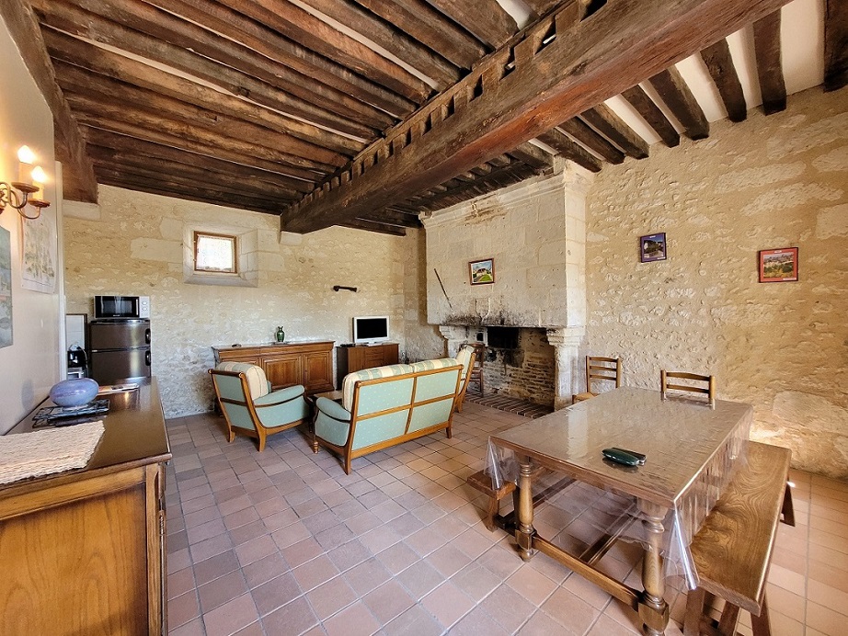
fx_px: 319
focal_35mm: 13
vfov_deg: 89.9
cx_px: 424
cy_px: 318
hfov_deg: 106.2
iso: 320
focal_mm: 1.74
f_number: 2.2
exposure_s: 1/50
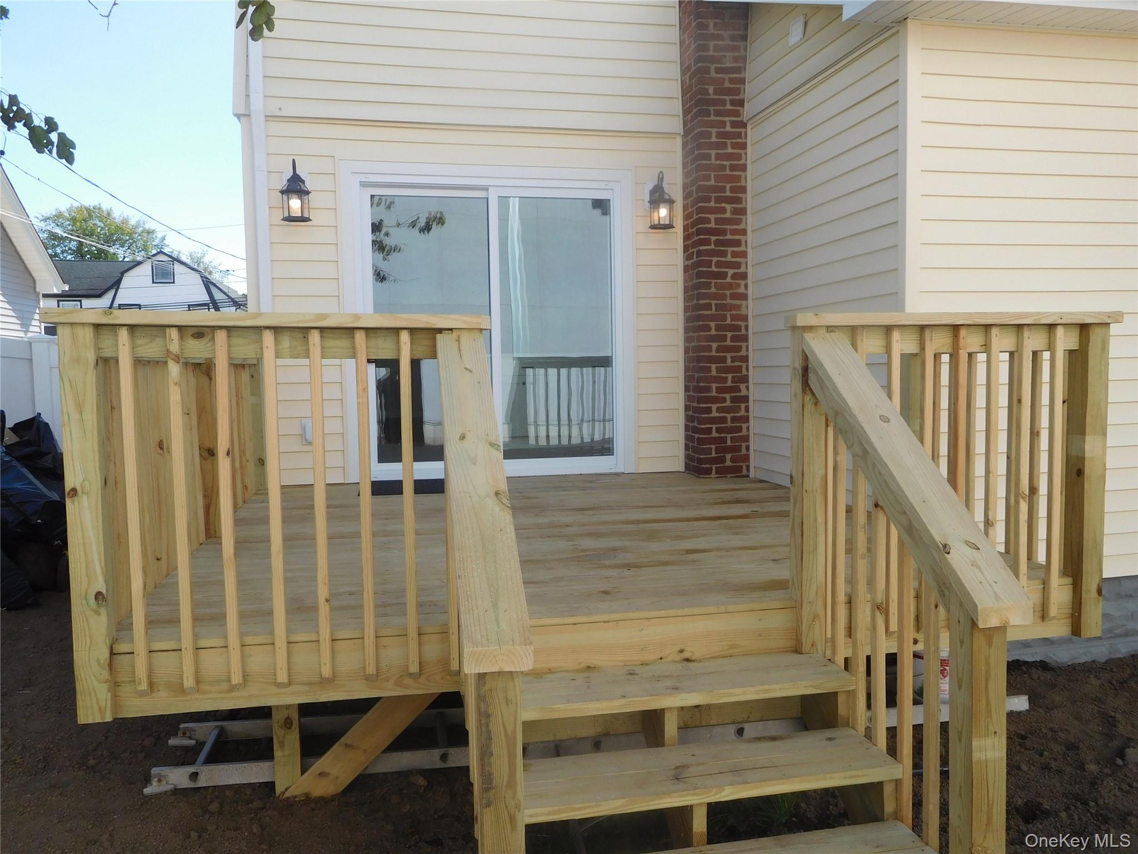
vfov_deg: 54.9
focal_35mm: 25
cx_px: 569
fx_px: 822
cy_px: 427
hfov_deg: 69.4
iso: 125
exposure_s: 1/640
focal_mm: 4.5
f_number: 3.4
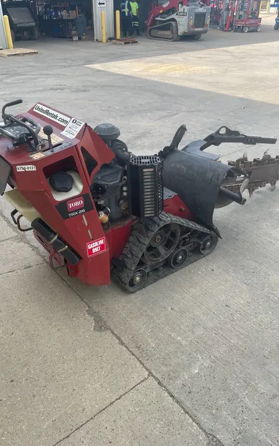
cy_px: 223
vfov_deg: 66.5
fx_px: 341
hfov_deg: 44.4
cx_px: 122
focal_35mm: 28
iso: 32
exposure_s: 1/812
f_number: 1.6
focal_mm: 4.2
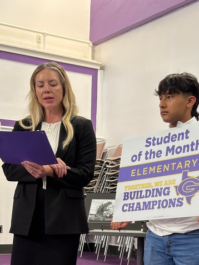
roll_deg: -2.1
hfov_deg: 20.4
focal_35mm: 72
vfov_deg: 26.5
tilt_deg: -0.6
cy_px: 215
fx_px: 552
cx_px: 131
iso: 250
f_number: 1.78
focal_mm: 6.76
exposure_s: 1/60
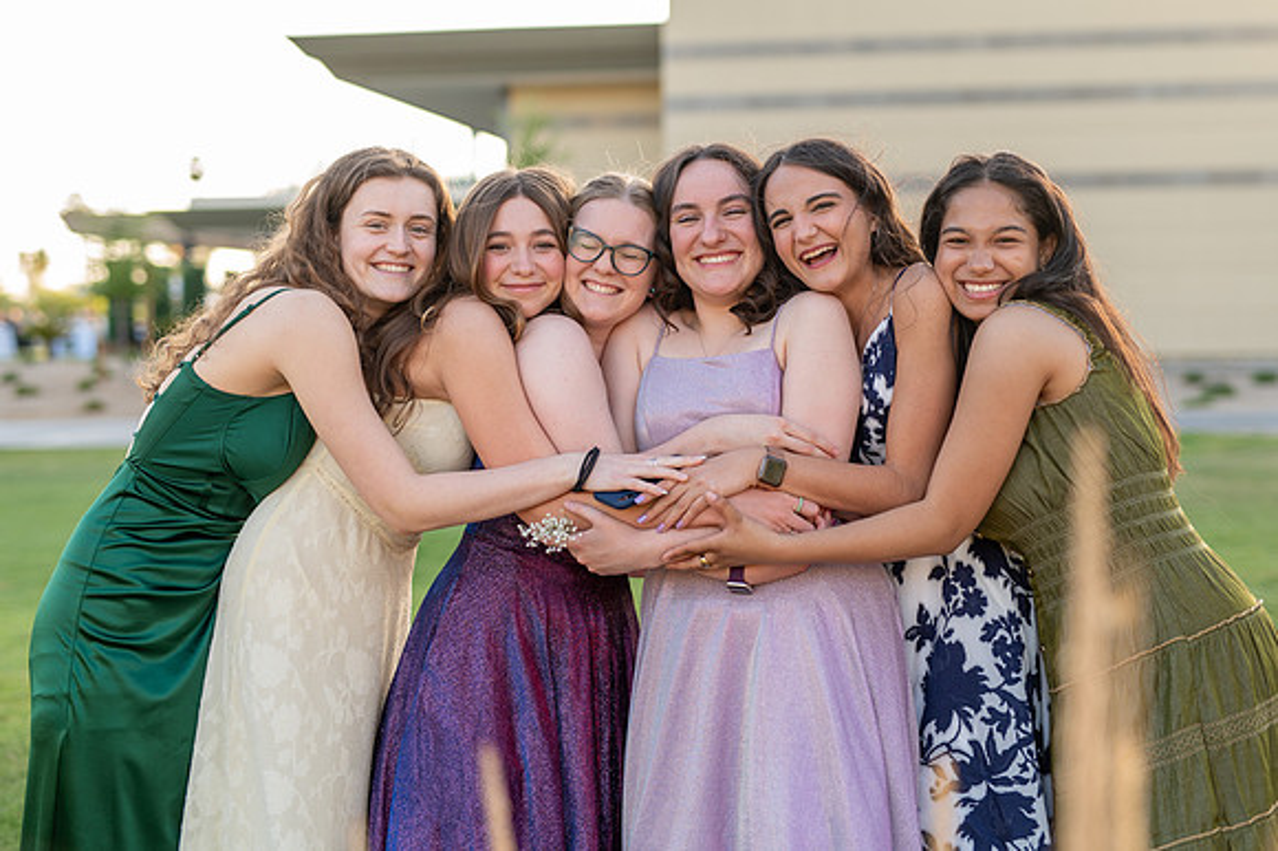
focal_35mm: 56
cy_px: 392
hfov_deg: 35.5
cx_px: 653
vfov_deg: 24.0
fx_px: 1998
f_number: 2
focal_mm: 50
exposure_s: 1/250
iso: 100
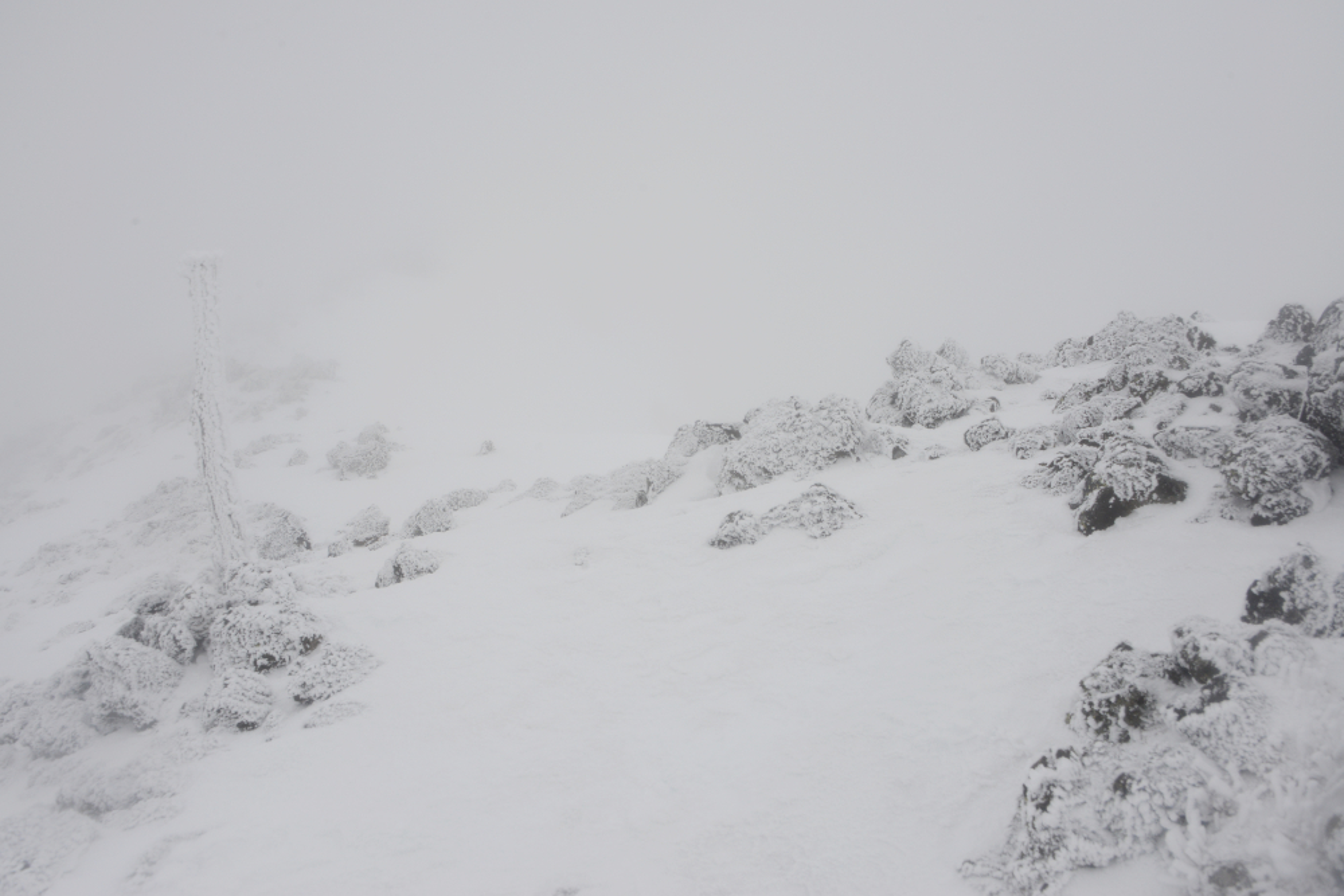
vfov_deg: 46.4
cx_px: 672
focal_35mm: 28
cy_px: 448
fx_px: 1045
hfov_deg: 65.5
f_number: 10
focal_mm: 28
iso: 320
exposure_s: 1/1600
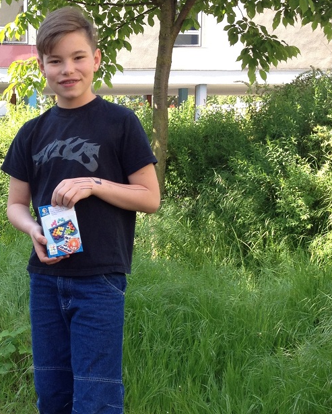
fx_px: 700
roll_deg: +0.5
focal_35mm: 57
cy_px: 264
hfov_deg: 26.3
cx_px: 83
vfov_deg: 32.8
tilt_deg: -9.5
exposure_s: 1/229
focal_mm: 4.28
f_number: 2.4
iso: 50
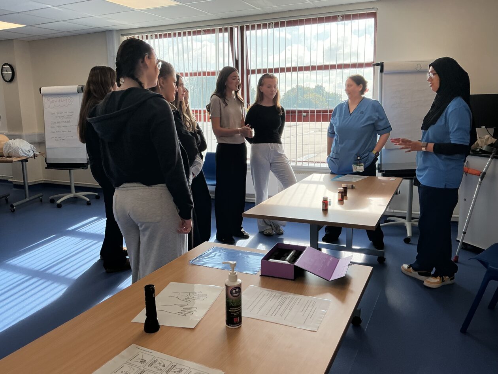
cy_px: 187
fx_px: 417
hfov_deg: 61.7
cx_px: 249
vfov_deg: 48.2
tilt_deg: -11.0
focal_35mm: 29
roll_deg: +0.6
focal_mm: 3
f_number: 1.8
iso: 25
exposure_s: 1/719
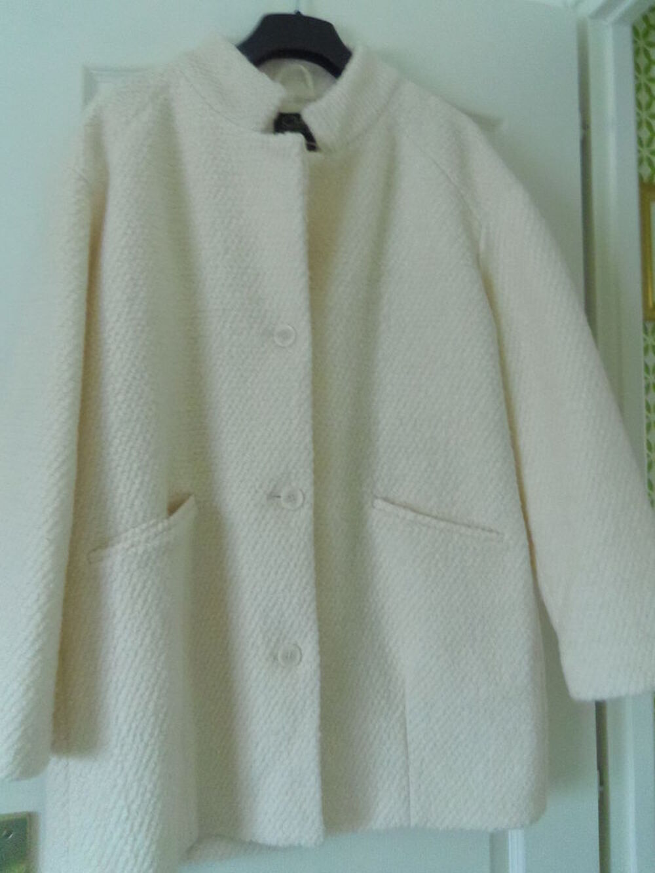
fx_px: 706
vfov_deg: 63.4
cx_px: 328
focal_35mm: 28
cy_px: 436
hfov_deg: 49.8
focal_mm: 5
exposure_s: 1/15
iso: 500
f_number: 3.9
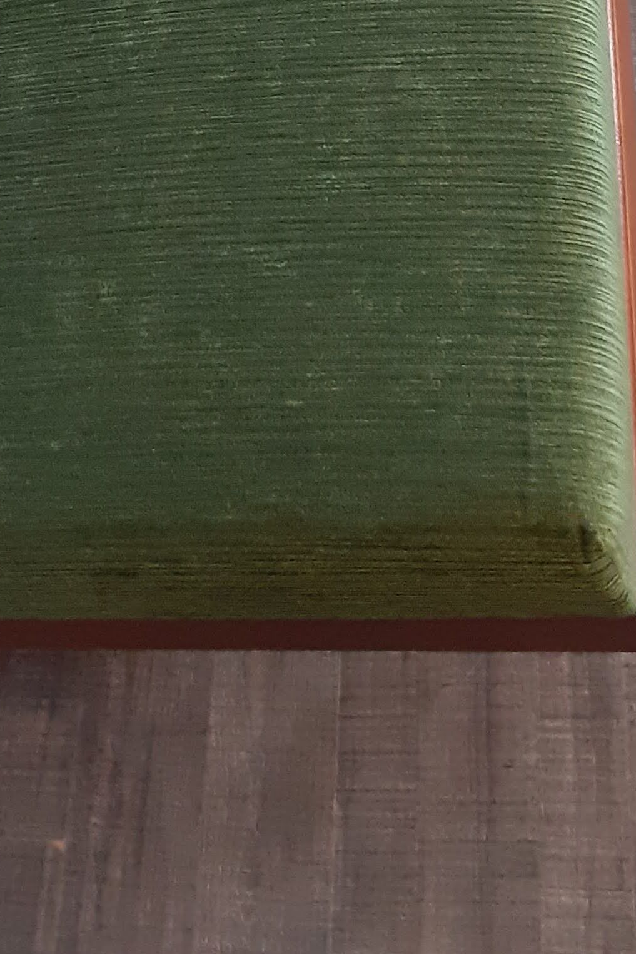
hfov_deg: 17.6
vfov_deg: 23.2
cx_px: 18
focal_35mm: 76
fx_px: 2013
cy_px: -330
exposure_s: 1/50
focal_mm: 3.6
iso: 200
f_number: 1.9
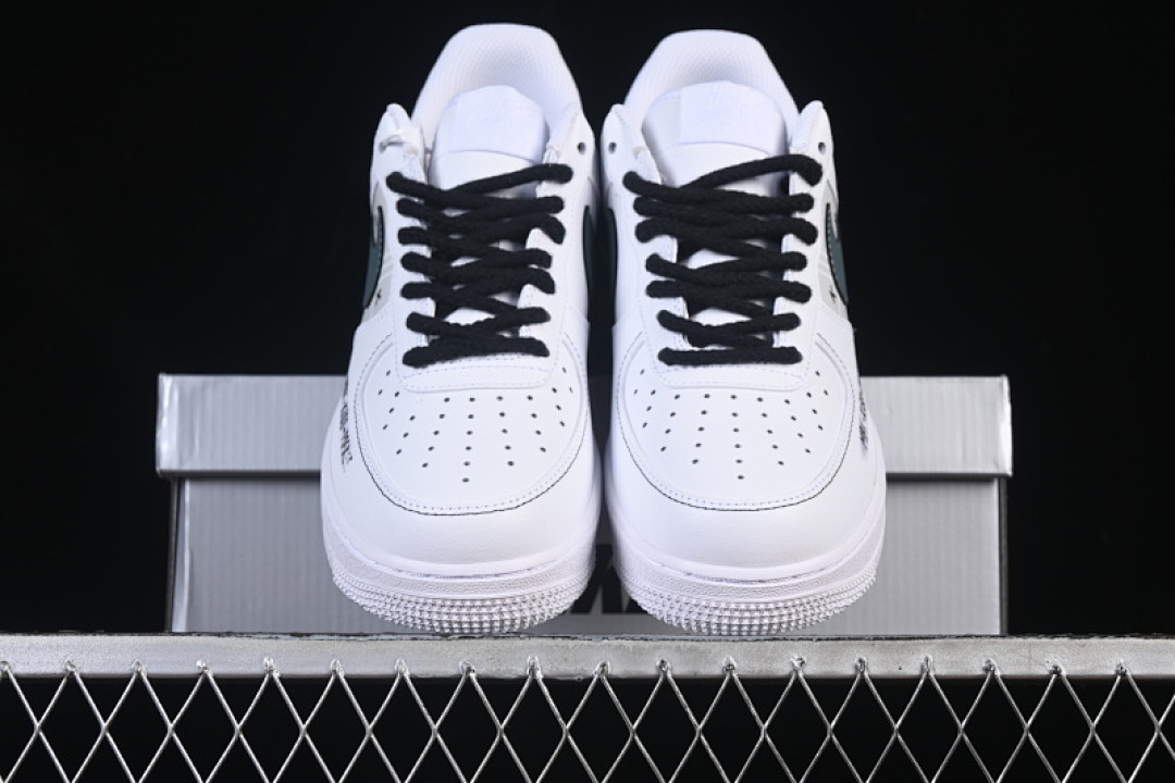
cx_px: 588
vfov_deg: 18.2
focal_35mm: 75
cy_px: 392
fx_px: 2448
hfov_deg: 27.0
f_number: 8
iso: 160
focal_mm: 50
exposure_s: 1/80
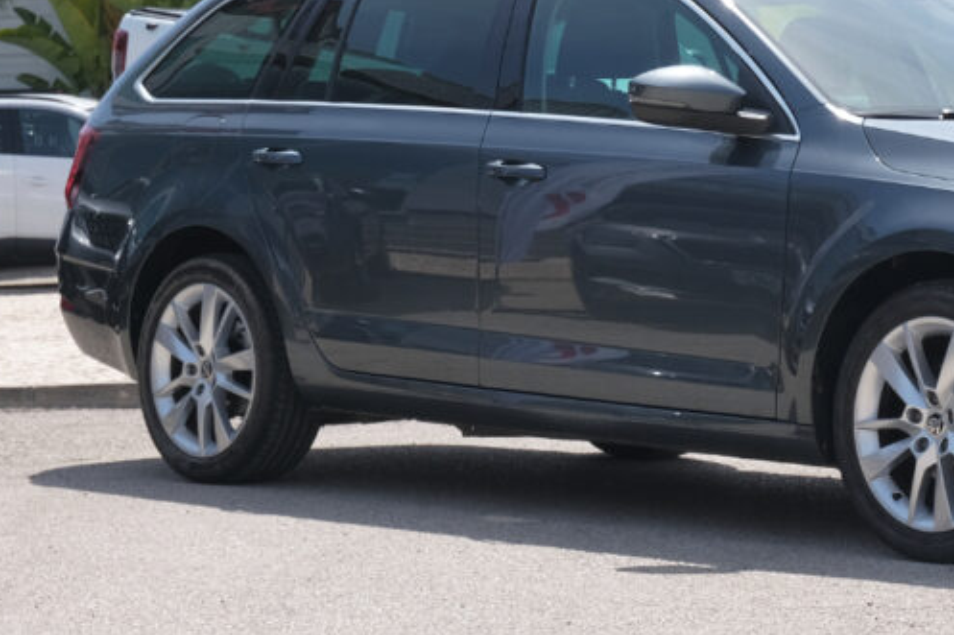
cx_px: 816
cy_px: 250
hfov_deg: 15.2
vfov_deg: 10.2
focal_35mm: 134
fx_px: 3550
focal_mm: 43.2
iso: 160
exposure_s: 1/250
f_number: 9
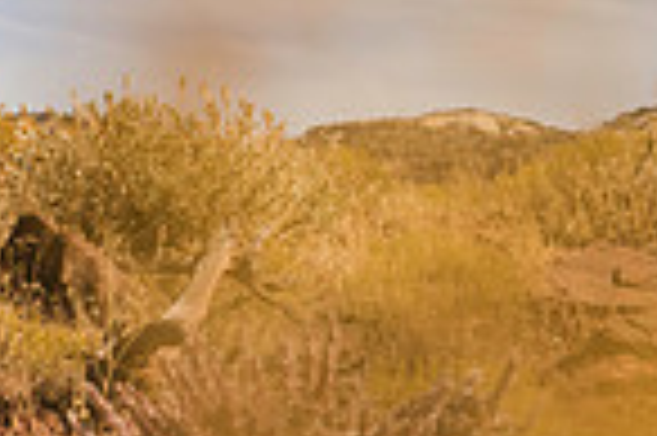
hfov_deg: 6.9
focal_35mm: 295
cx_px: -94
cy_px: 71
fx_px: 5378
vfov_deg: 4.6
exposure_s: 1/2000
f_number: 4.5
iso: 160
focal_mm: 66
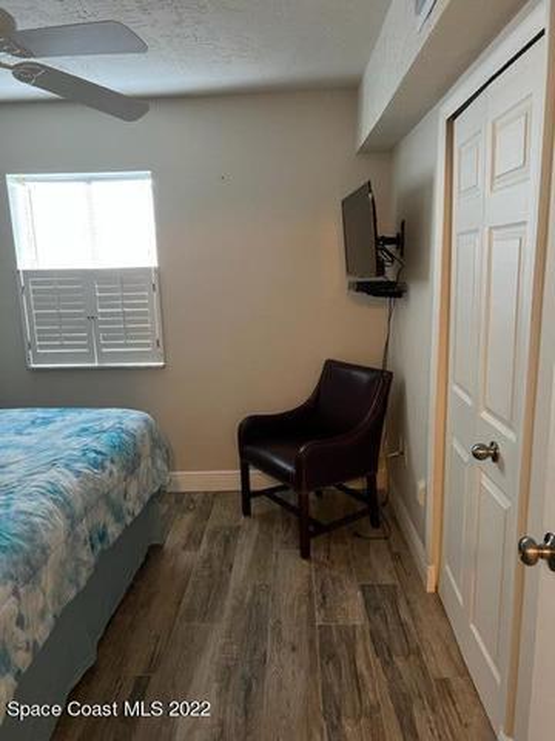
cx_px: 278
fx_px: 556
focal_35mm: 26
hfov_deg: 53.1
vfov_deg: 67.3
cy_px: 370
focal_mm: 5.7
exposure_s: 1/40
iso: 500
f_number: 1.5
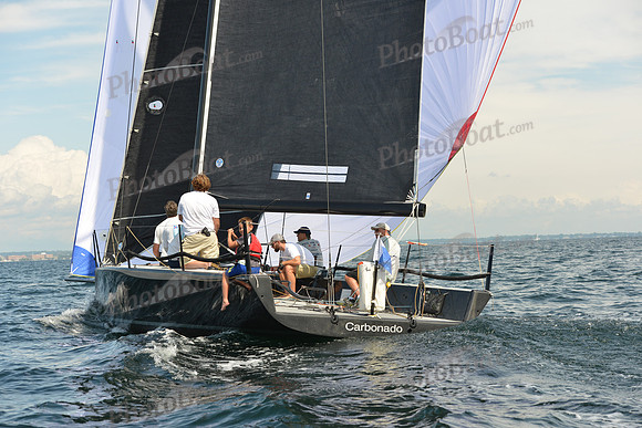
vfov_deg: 19.5
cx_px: 321
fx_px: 1249
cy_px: 214
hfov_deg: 28.8
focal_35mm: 70
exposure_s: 1/1250
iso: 320
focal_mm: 70
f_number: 6.3
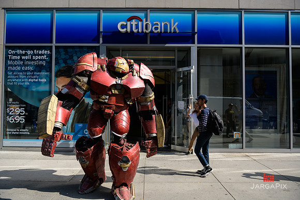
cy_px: 100
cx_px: 150
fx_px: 200
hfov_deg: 73.7
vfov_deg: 53.2
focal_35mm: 24
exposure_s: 1/2500
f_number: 3.2
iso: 200
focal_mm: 24
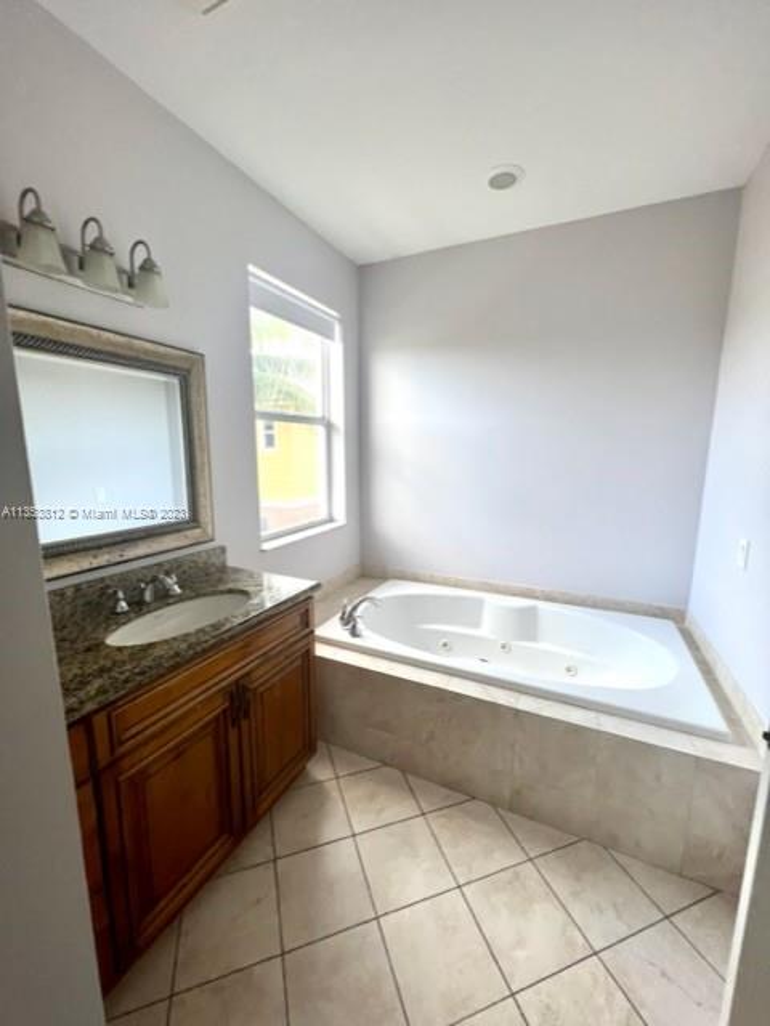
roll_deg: +1.0
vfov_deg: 106.2
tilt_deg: -7.0
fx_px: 386
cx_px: 385
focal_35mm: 13
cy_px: 513
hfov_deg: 89.9
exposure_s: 1/99
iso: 64
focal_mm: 1.57
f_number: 1.8
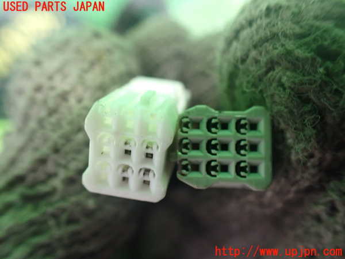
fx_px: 299
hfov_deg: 60.0
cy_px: 130
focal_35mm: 30
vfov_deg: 46.8
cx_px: 172
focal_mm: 5.4
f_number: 2.3
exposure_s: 1/50
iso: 800
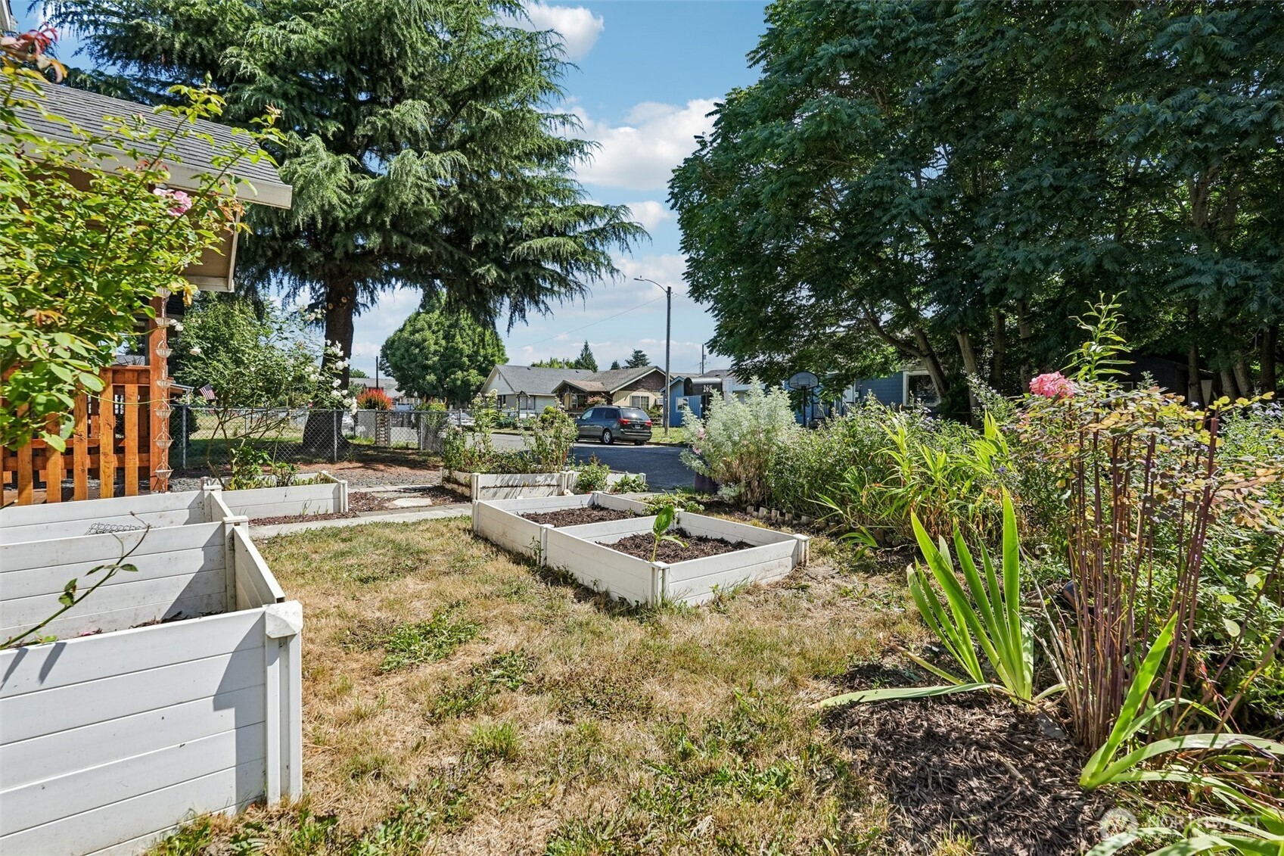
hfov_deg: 93.3
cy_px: 428
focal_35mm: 17
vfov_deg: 70.4
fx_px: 606
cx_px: 642
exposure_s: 1/640
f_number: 8
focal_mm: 17
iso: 400
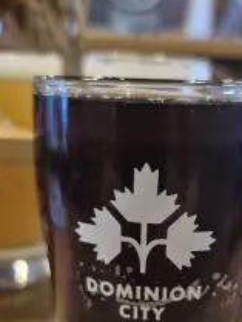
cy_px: 273
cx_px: 165
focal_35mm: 44
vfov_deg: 40.5
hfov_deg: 32.6
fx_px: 410
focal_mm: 5.4
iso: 1600
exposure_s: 1/40
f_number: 1.8
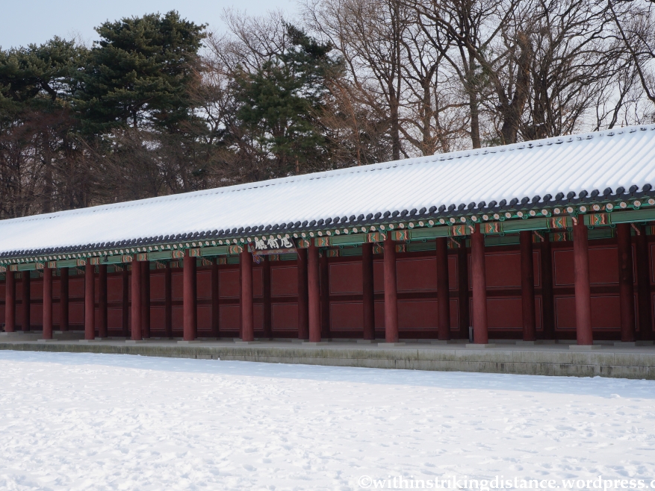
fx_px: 871
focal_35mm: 46
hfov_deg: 41.2
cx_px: 310
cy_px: 246
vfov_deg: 31.5
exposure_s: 1/160
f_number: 13
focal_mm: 28
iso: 200
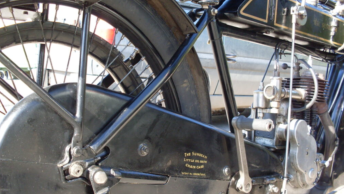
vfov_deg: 28.4
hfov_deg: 48.3
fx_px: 383
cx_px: 171
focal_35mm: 42
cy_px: 102
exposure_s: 1/125
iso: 80
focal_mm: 6.3
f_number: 2.8
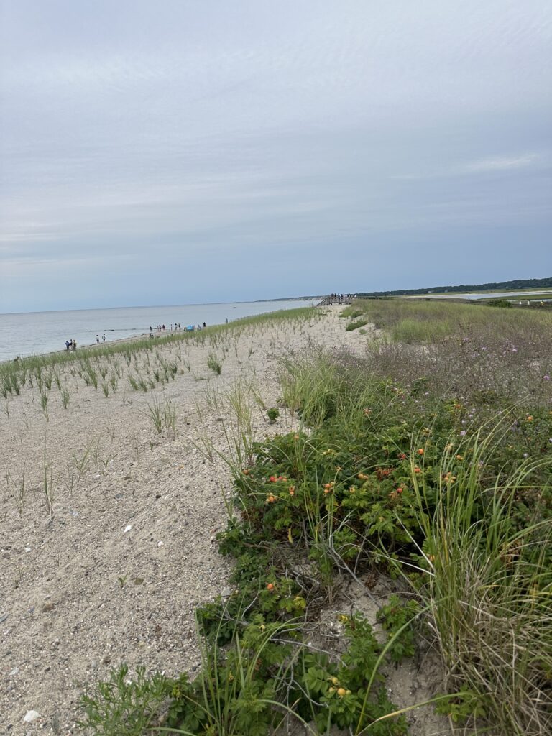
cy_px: 368
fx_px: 510
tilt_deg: -7.9
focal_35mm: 24
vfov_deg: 71.6
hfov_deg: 56.8
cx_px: 276
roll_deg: +1.8
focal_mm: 6.86
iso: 80
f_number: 1.78
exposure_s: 1/3472
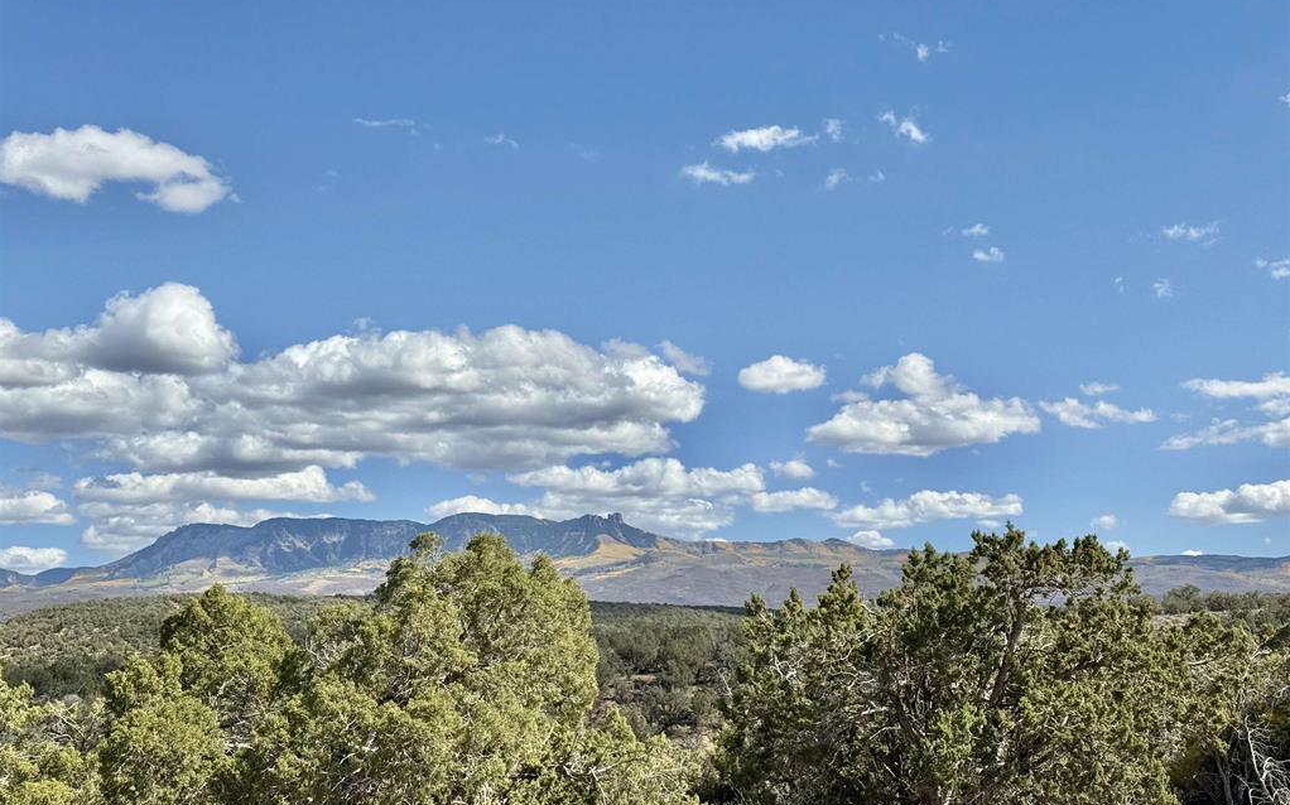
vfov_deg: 25.3
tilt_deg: +8.4
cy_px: 447
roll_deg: +1.7
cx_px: 645
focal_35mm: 51
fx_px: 1792
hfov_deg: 39.6
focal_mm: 6.76
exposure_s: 1/9901
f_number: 1.78
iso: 100
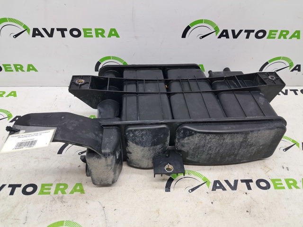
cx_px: 152
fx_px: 236
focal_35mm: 27
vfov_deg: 51.3
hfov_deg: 65.4
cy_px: 114
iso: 50
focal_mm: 4
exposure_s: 1/50
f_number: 1.8
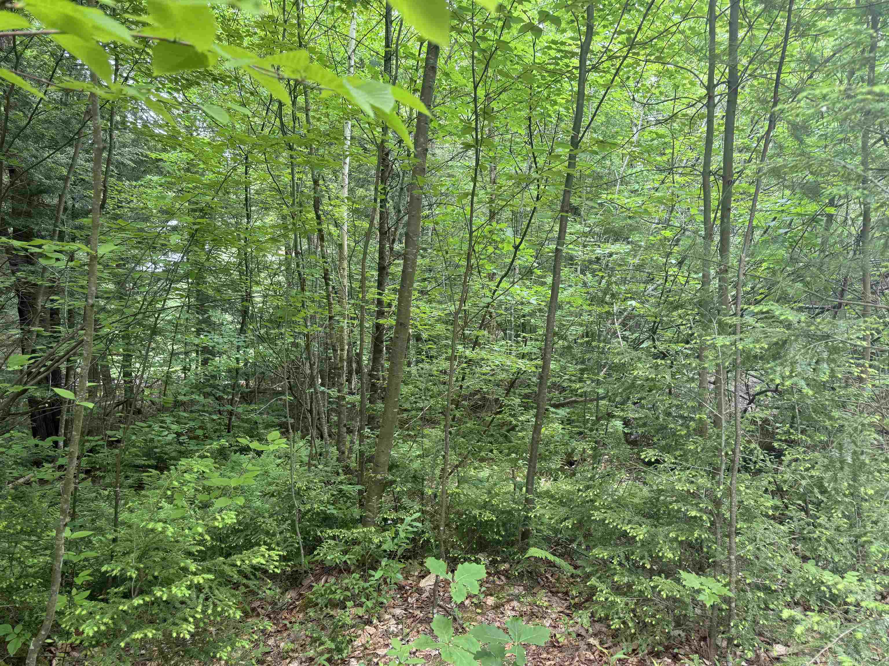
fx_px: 616
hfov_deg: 71.6
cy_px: 333
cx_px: 444
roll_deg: +0.7
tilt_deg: -4.8
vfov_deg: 56.8
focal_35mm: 24
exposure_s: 1/121
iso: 160
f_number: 1.78
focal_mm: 6.76
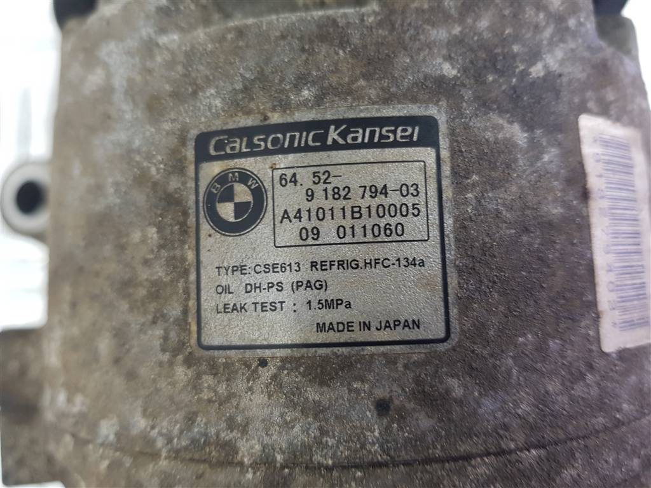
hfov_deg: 67.3
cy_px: 244
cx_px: 326
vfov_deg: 53.1
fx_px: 489
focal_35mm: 26
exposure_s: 1/50
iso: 100
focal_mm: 4.2
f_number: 1.7
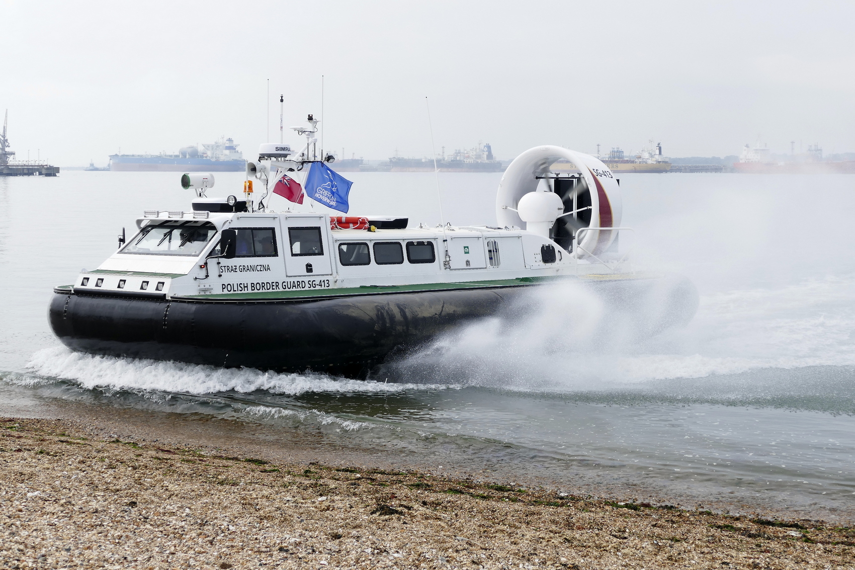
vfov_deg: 23.8
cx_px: 428
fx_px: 1354
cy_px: 285
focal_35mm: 57
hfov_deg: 35.1
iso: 125
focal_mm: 20.62
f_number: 4.5
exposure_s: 1/800
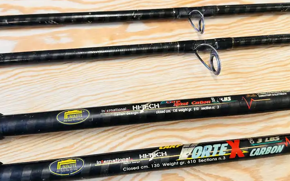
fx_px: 285
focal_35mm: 36
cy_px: 74
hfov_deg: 54.0
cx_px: 136
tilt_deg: -65.3
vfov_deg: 35.2
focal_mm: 6.86
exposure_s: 1/100
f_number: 1.78
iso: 200
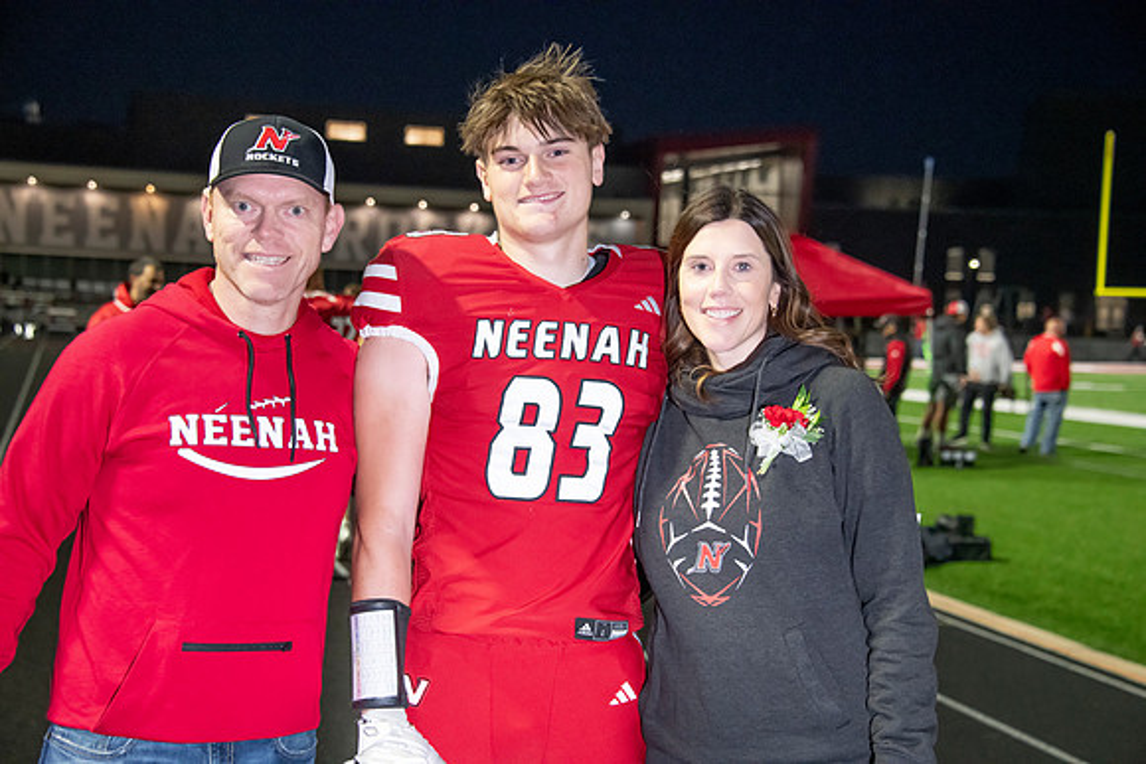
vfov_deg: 18.9
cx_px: 573
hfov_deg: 28.1
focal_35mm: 72
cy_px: 382
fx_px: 2292
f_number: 5.6
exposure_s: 1/160
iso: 5000
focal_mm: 72
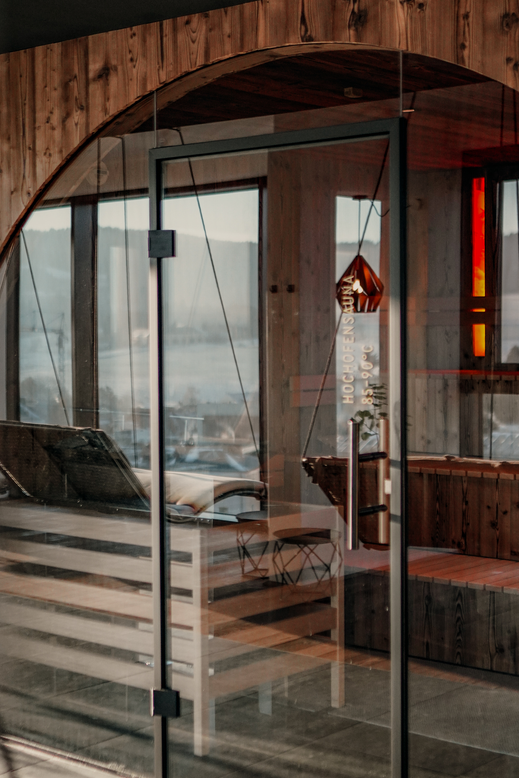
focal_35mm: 61
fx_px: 1318
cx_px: 306
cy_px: 469
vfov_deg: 32.8
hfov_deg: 22.2
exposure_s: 1/800
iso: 1000
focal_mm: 35
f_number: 1.4
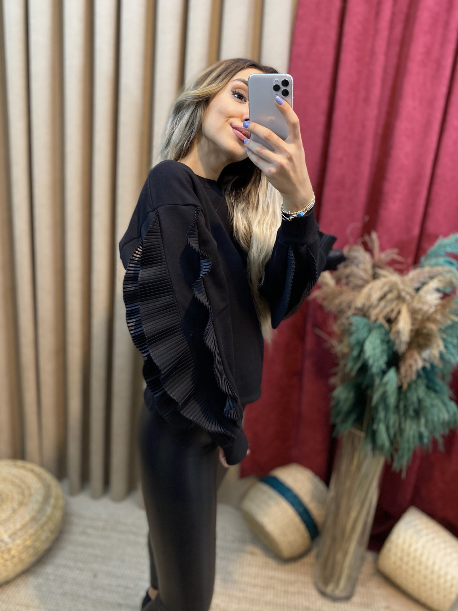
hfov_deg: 51.4
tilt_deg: -29.3
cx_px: 221
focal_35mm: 27
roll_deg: -3.6
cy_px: 300
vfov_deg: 65.3
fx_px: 476
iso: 160
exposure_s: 1/50
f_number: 1.8
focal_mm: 4.25
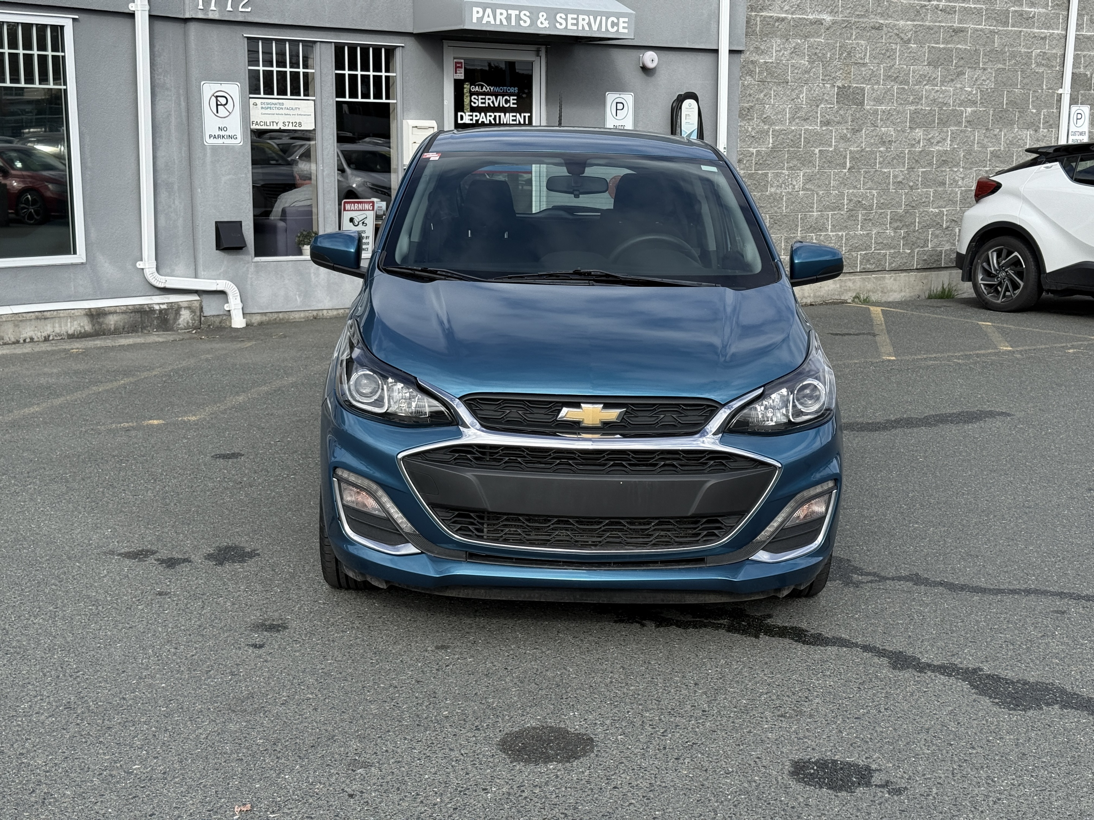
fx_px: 1517
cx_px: 547
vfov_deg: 30.3
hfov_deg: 39.7
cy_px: 410
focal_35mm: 48
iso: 64
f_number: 1.78
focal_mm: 6.76
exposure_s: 1/2415
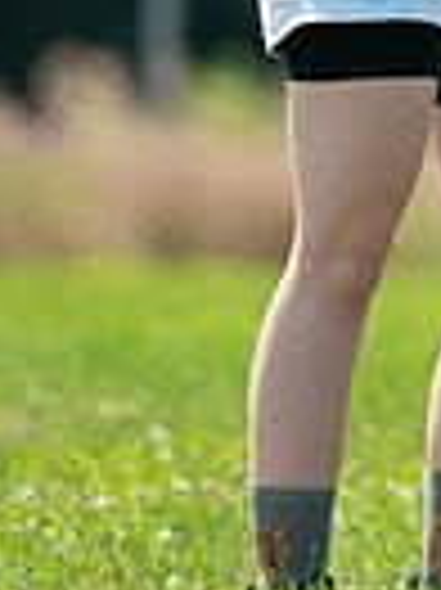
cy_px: -221
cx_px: 666
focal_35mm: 1634
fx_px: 27801
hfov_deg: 0.9
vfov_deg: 1.2
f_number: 6.3
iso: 1600
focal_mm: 493
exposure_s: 1/4000
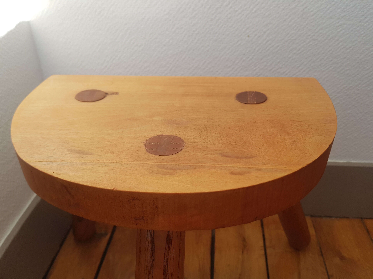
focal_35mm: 26
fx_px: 280
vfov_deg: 53.1
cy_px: 140
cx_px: 186
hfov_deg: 67.3
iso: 40
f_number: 1.7
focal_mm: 4.2
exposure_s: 1/362
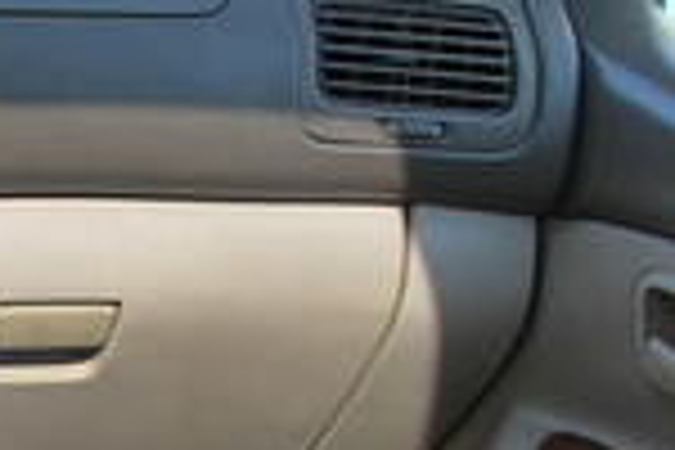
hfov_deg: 13.7
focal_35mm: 119
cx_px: -806
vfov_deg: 11.4
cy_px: 490
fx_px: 2231
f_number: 5.6
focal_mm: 18
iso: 180
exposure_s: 1/125
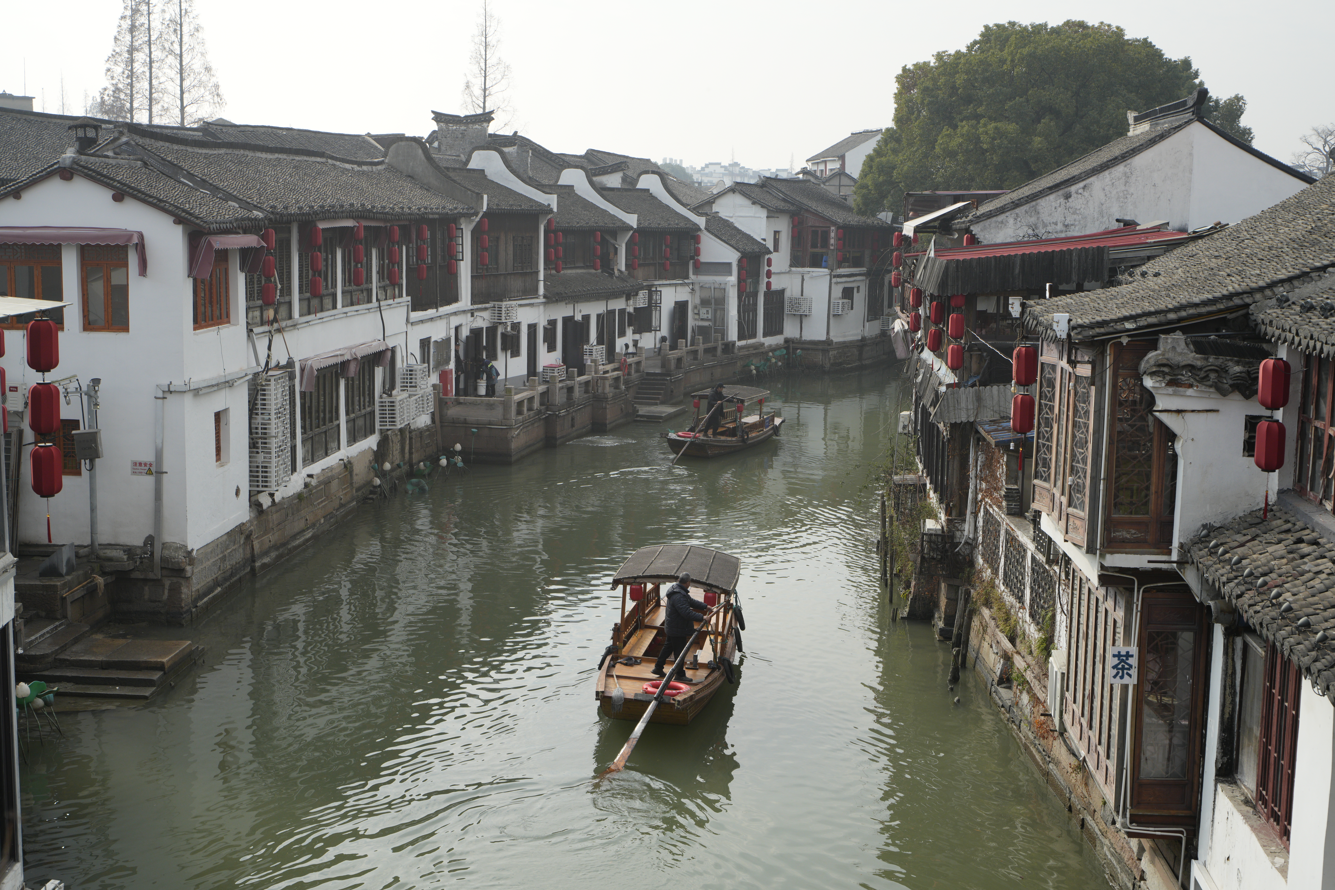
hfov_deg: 41.9
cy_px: 445
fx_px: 1743
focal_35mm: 47
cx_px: 668
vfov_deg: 28.6
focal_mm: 47
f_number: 8
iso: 400
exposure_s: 1/800
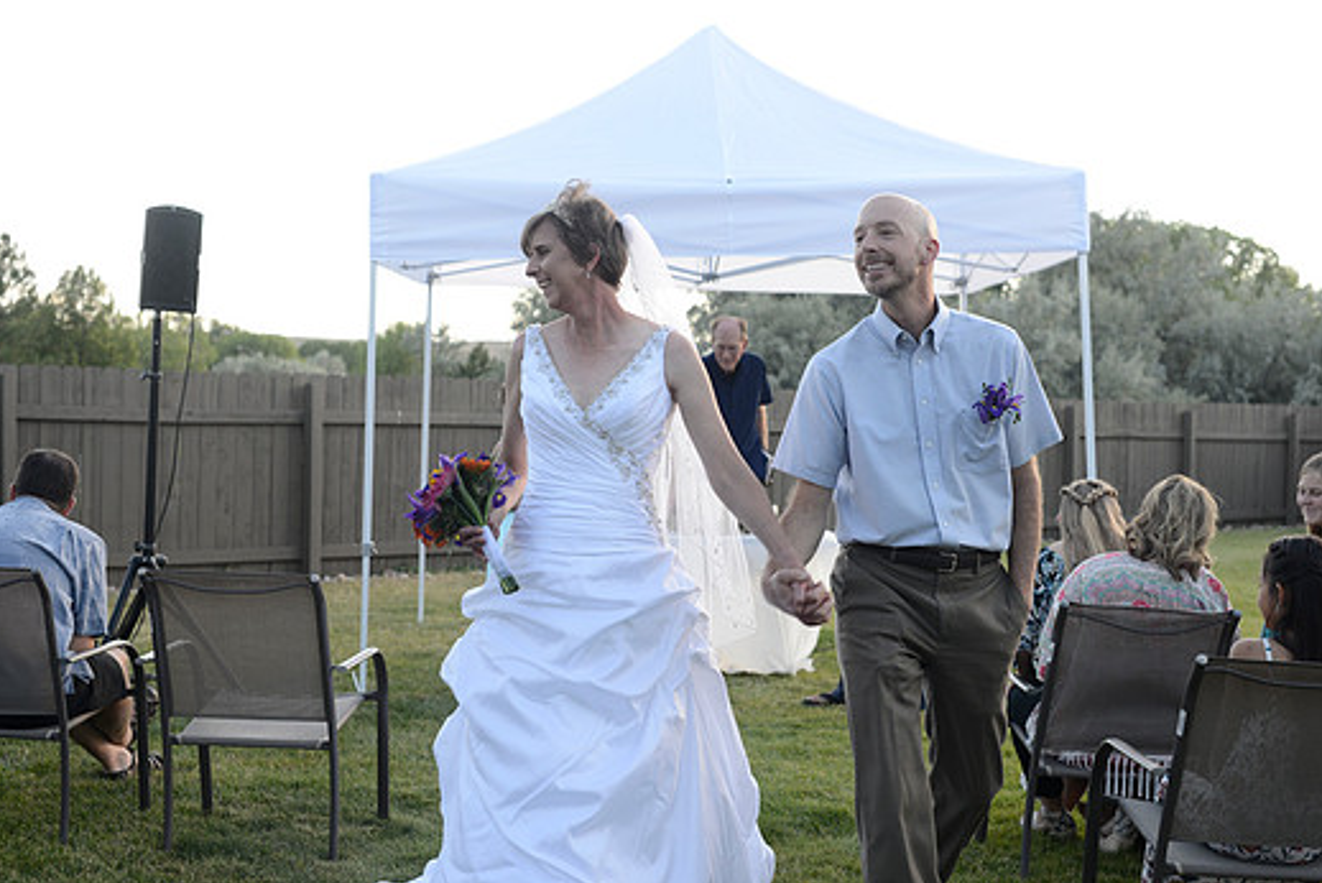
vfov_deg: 24.2
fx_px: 2058
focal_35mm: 56
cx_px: 699
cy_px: 489
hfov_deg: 35.6
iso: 400
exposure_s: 1/250
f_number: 5
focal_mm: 50
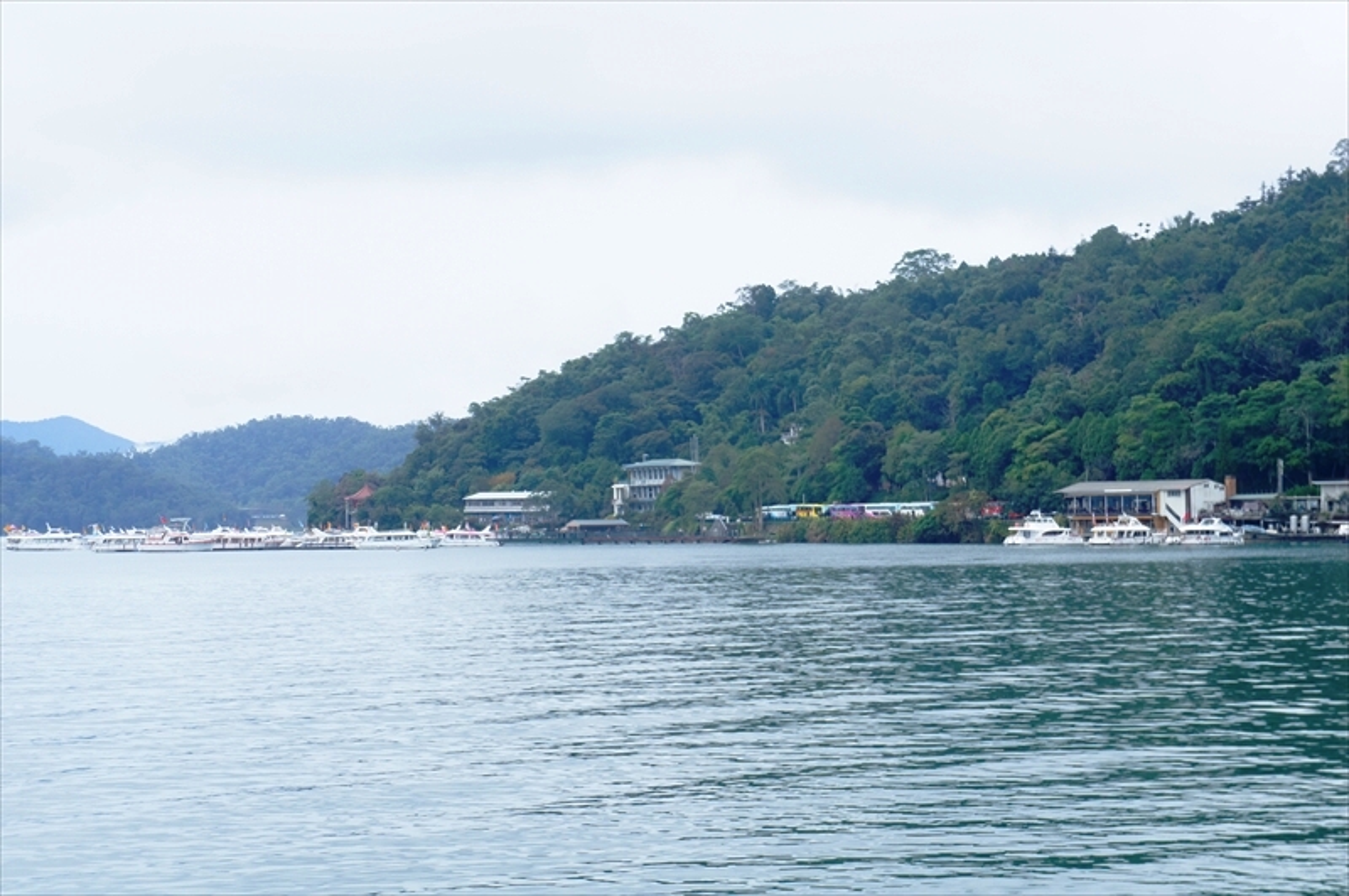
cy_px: 448
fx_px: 3087
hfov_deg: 24.7
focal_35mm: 82
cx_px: 674
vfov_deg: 16.5
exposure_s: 1/125
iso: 200
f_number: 9
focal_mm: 55
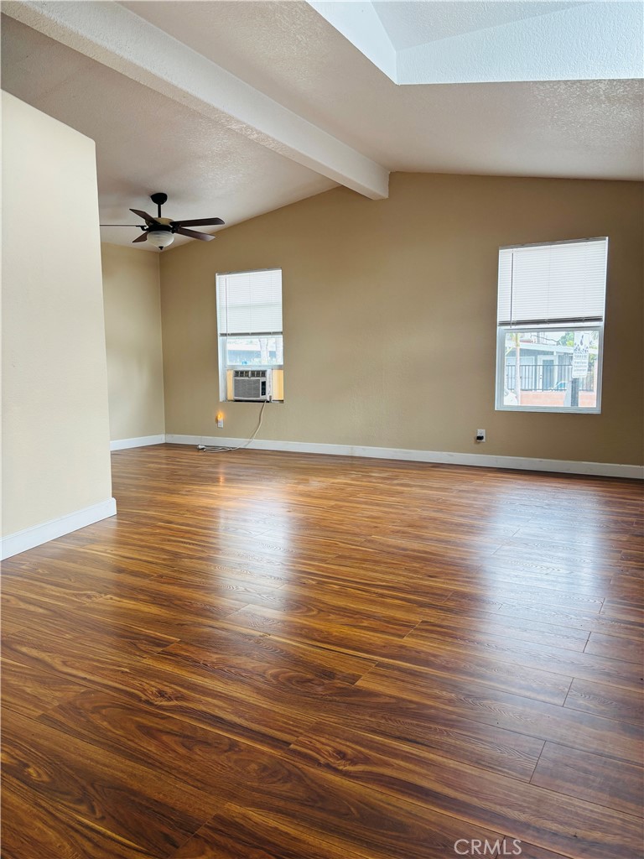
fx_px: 645
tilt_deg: -5.6
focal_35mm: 26
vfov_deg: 67.3
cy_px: 430
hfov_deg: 53.1
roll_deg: -1.2
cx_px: 322
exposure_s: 1/120
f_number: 1.6
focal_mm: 5.96
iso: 80
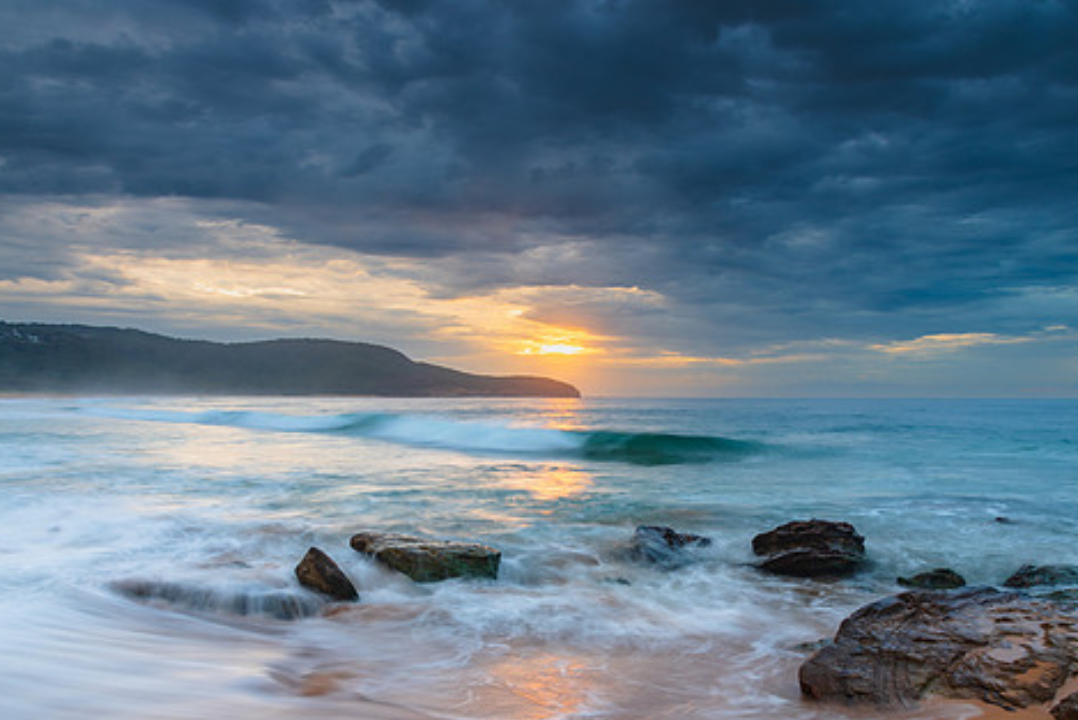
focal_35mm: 30
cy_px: 372
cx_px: 545
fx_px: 899
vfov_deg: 43.6
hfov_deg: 61.9
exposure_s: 1/1.25
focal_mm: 24
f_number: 9
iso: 50
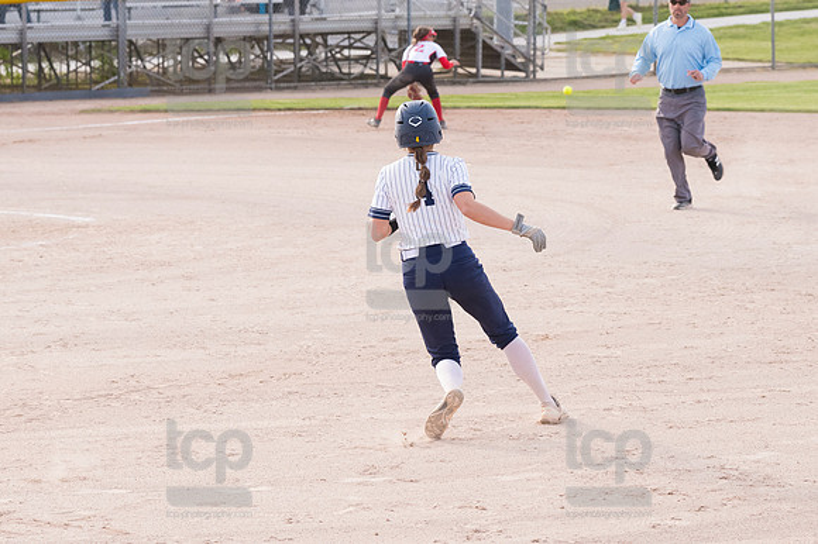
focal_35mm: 157
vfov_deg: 8.7
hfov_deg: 13.1
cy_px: 272
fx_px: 3565
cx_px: 409
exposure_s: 1/1600
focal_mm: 105
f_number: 5.6
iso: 1600
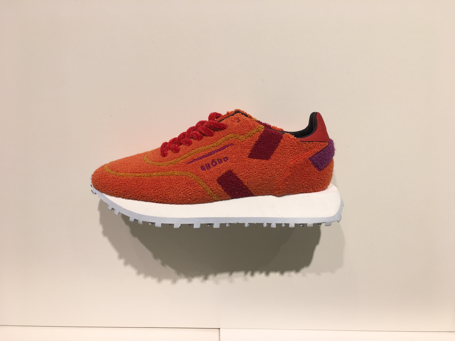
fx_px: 381
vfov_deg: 48.2
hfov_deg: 61.7
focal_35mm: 29
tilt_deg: -15.6
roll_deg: -2.9
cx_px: 228
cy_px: 170
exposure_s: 1/100
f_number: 2.2
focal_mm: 4.15
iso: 32
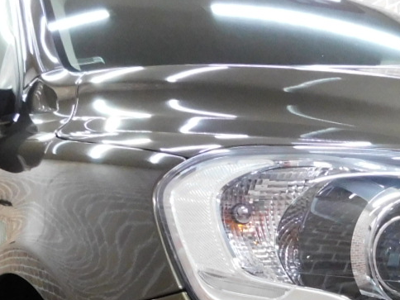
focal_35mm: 76
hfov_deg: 23.6
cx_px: 469
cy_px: 415
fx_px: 878
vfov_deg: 17.8
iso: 320
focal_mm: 4
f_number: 3
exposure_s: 1/30
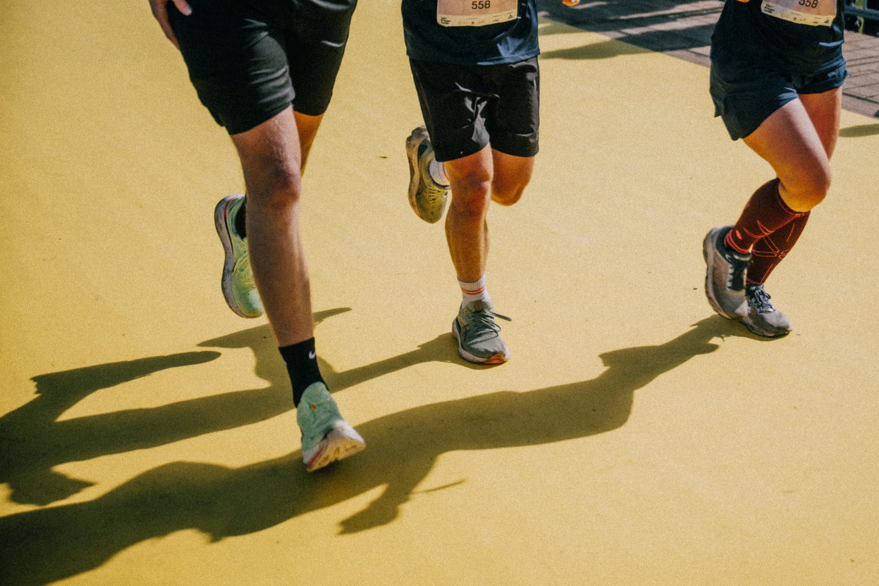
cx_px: 552
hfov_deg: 29.2
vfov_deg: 19.8
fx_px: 1680
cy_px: 250
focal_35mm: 69
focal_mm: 54
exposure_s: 1/640
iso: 50
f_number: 2.8
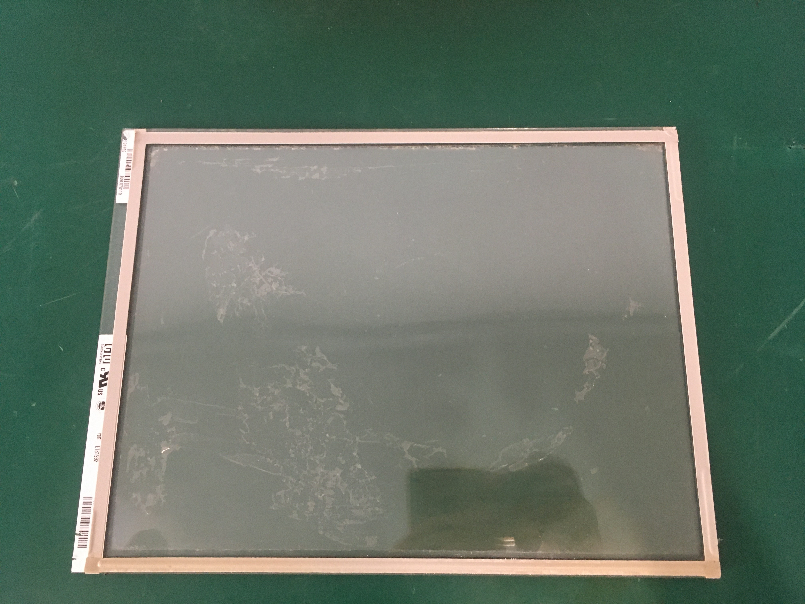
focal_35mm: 29
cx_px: 402
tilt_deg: -75.0
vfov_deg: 48.2
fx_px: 674
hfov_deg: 61.7
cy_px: 302
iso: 200
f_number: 2.2
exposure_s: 1/33
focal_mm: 4.15
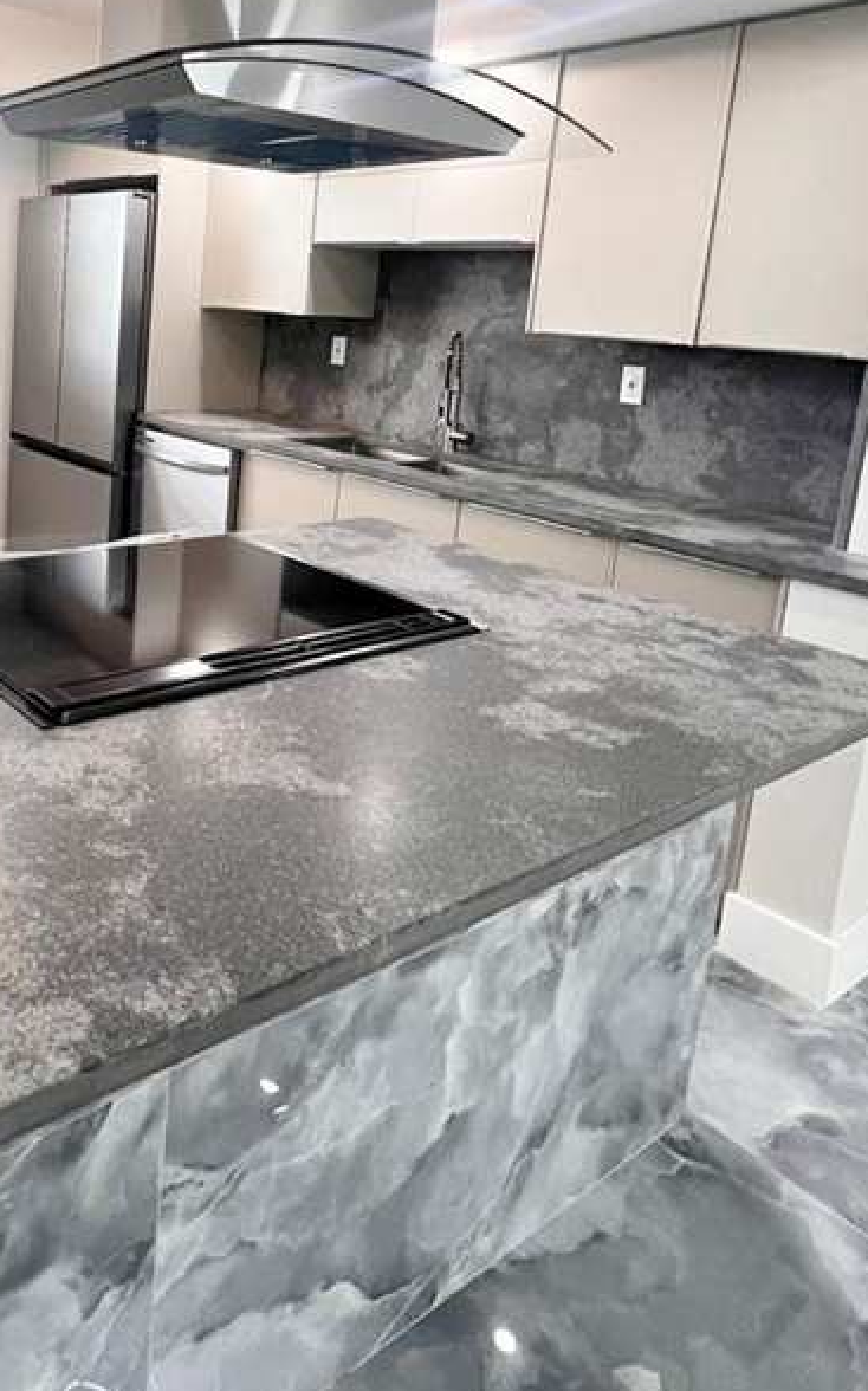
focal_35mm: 25
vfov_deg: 70.6
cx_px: 128
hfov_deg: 45.7
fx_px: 947
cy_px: 473
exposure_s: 1/120
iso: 125
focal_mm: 1.57
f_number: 1.8
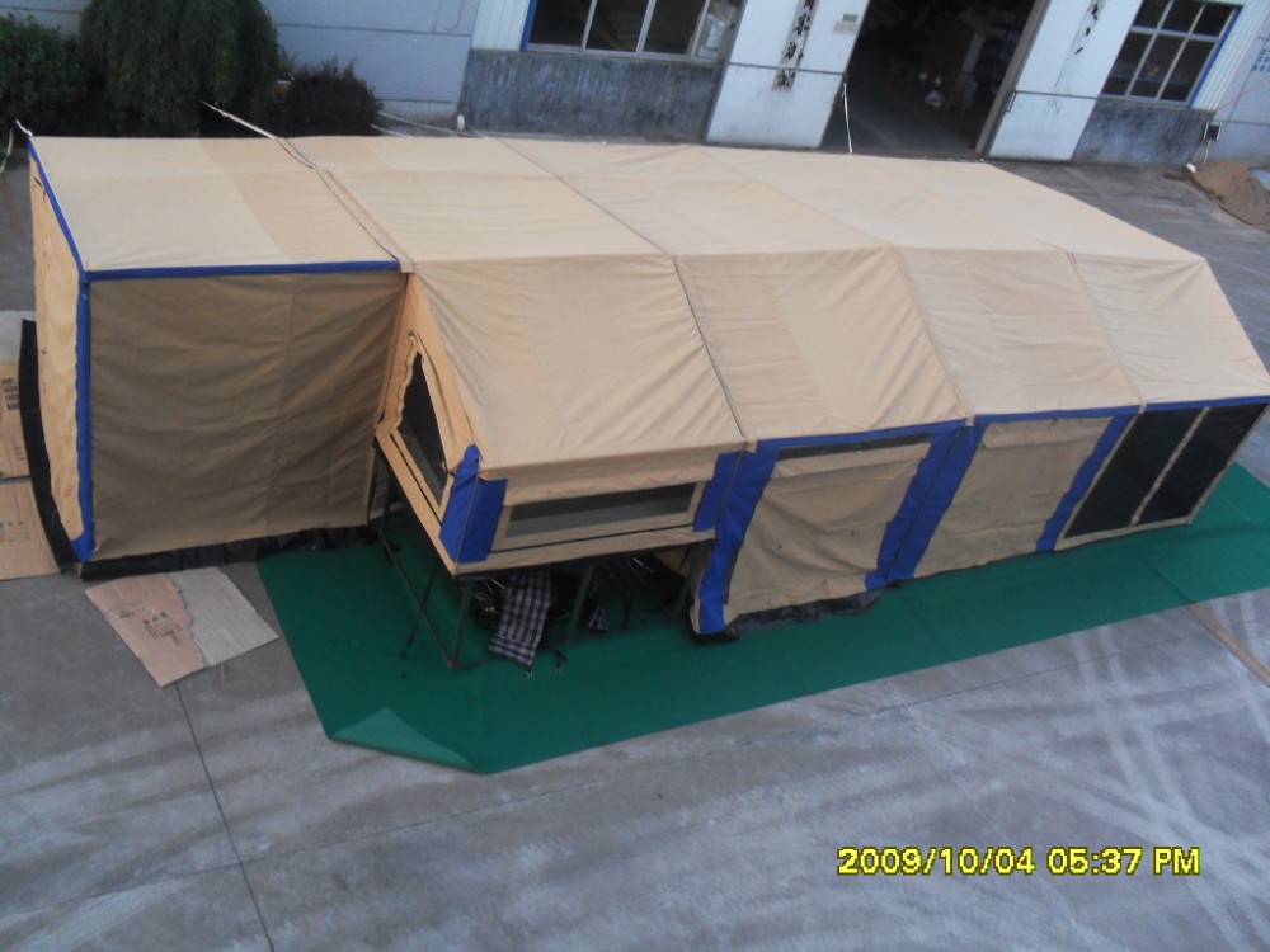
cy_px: 476
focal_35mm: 35
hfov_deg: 52.6
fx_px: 1284
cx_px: 635
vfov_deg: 40.7
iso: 160
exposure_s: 1/45
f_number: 3.2
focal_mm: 6.3
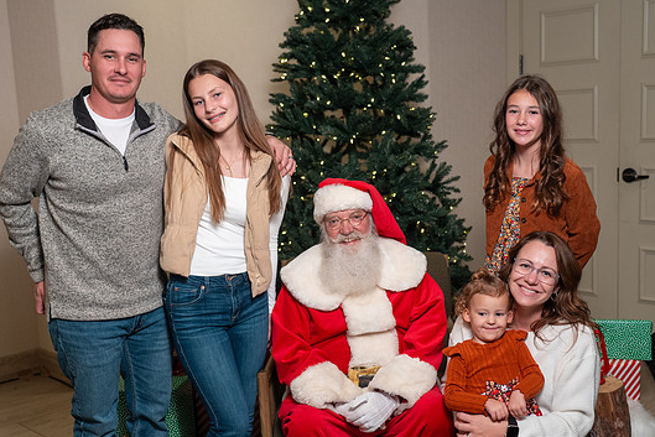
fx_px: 783
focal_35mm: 43
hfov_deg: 45.4
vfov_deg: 31.2
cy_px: 234
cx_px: 357
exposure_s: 1/200
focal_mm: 37
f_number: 4
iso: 1600
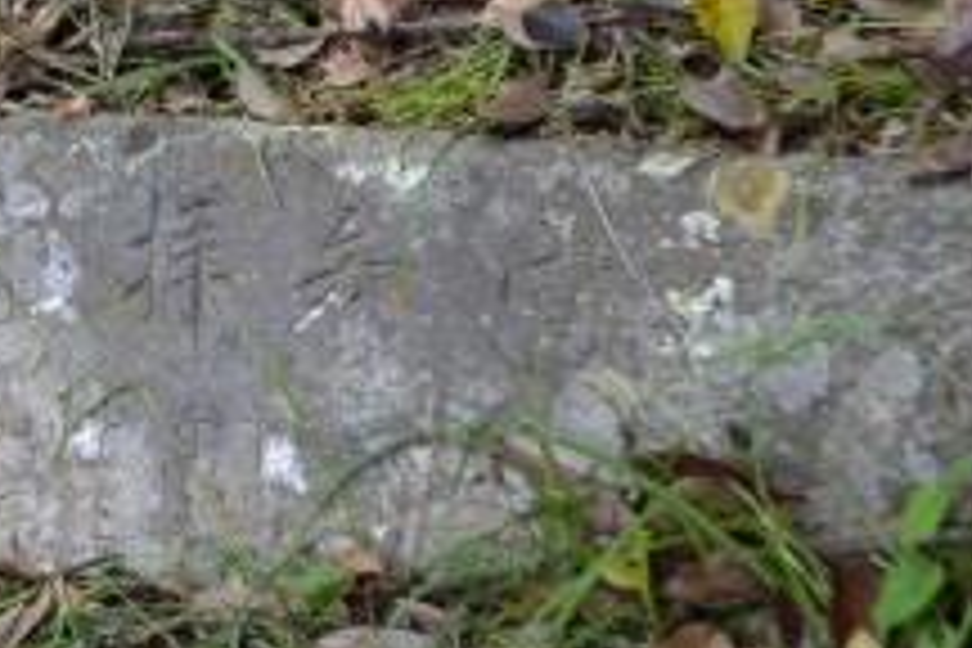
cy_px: 196
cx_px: 216
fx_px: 3024
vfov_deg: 12.2
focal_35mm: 112
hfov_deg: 18.1
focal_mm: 36
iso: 140
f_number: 5.6
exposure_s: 1/125
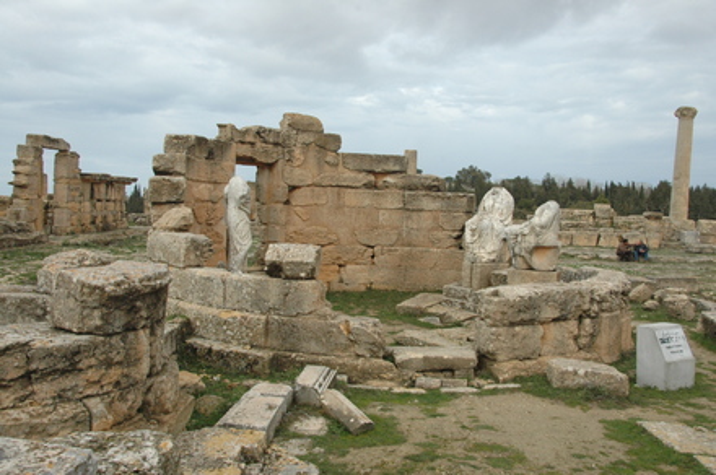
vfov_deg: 39.9
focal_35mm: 33
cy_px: 238
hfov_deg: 57.3
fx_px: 655
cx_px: 358
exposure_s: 1/500
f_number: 11
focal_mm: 22
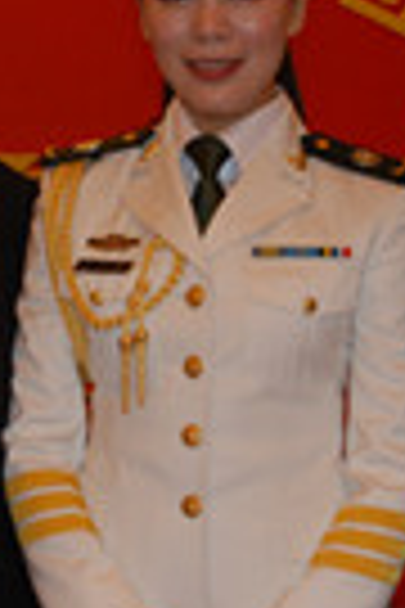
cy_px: 230
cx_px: 117
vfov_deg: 16.8
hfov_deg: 11.2
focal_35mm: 122
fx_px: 2059
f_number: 4
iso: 400
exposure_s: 1/60
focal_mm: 22
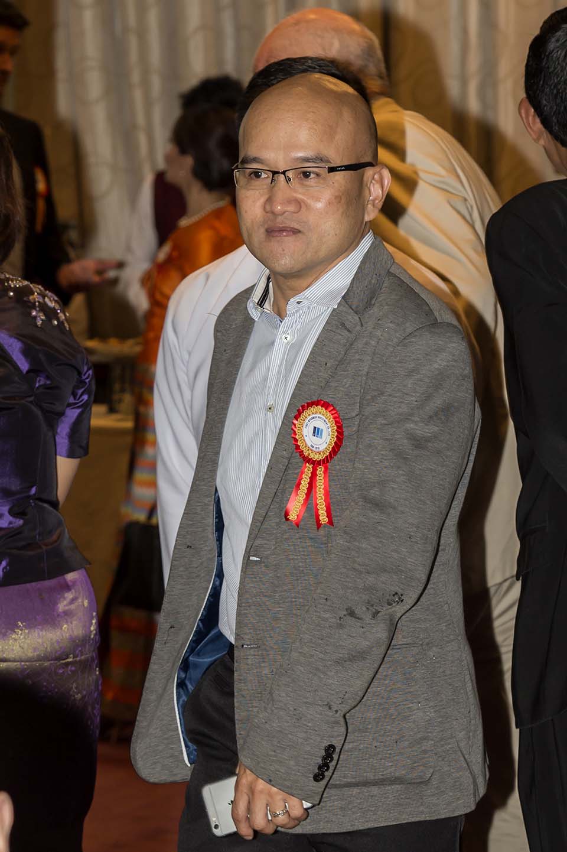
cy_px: 426
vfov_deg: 20.0
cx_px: 284
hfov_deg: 13.4
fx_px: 2412
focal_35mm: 102
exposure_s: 1/60
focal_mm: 102
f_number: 8
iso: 800
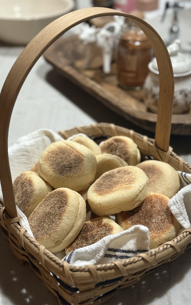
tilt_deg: -32.3
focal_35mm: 51
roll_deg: +0.2
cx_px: 109
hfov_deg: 25.3
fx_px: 425
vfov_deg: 39.6
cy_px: 153
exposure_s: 1/40
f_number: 1.78
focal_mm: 6.76
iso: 500
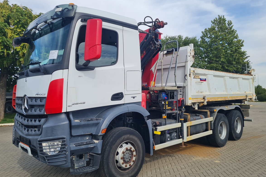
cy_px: 89
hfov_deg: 65.5
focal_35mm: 28
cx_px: 133
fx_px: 207
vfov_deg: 46.4
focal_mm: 5.4
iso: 50
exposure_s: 1/1908
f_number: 1.8
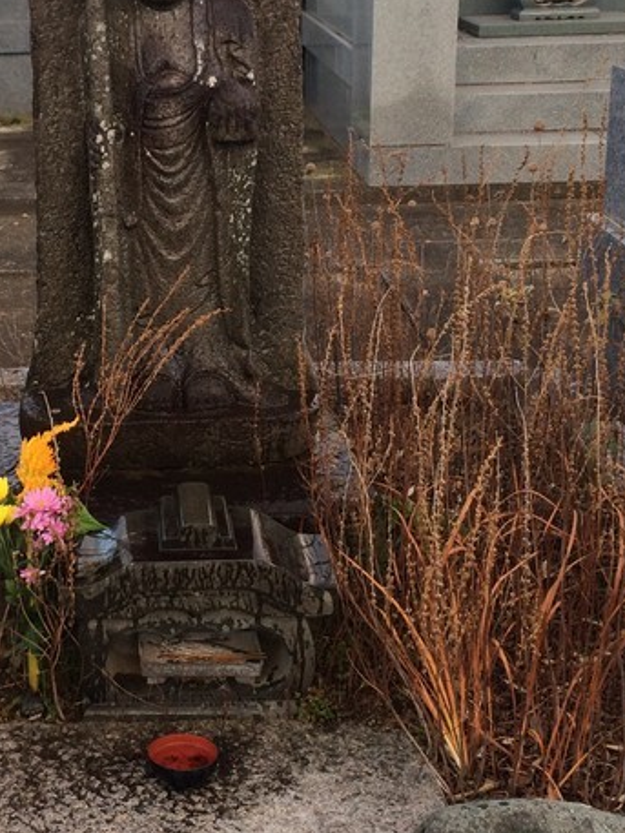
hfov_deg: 22.2
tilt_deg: -17.0
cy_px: 310
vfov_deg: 29.7
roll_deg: +2.7
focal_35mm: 65
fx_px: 1564
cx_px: 98
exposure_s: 1/120
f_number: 2.2
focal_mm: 4.15
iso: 50
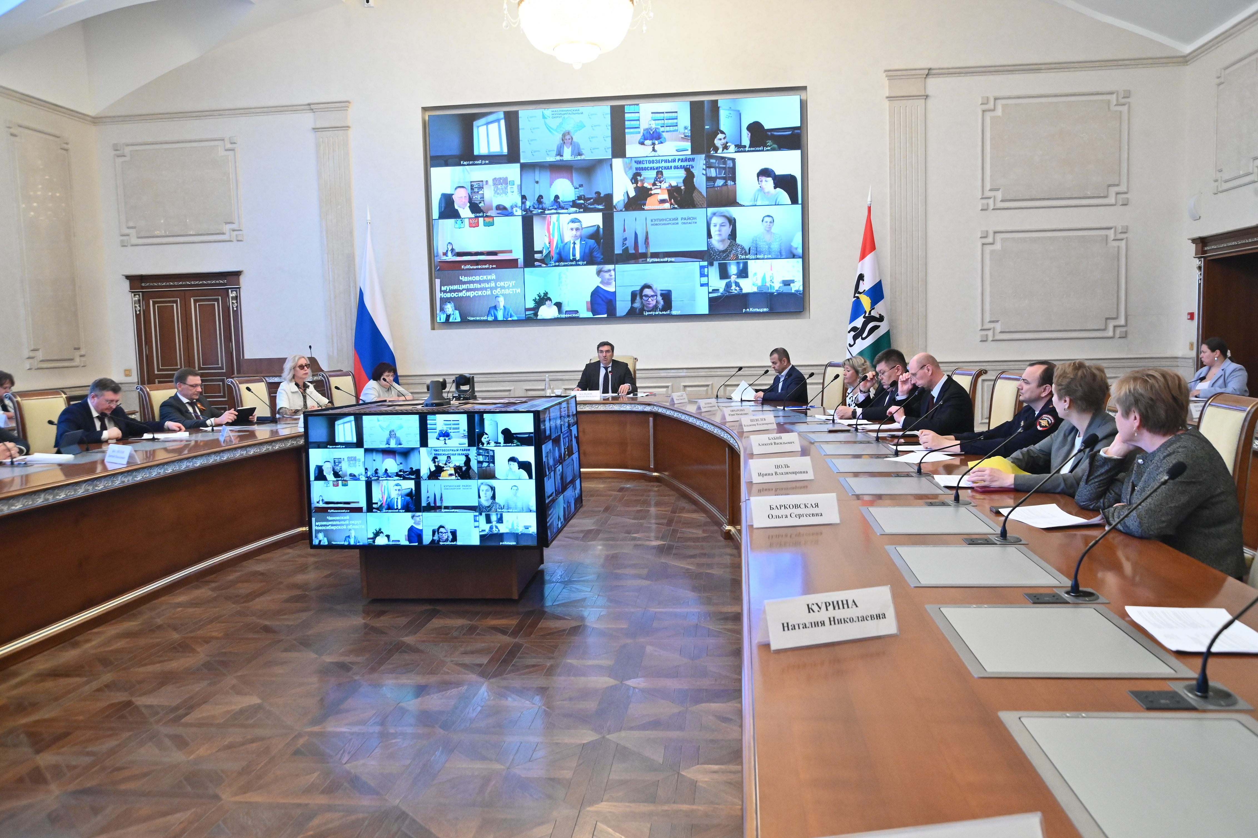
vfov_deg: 44.9
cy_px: 419
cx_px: 629
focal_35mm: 29
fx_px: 1013
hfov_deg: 63.7
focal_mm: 29
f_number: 10
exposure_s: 1/125
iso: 5000
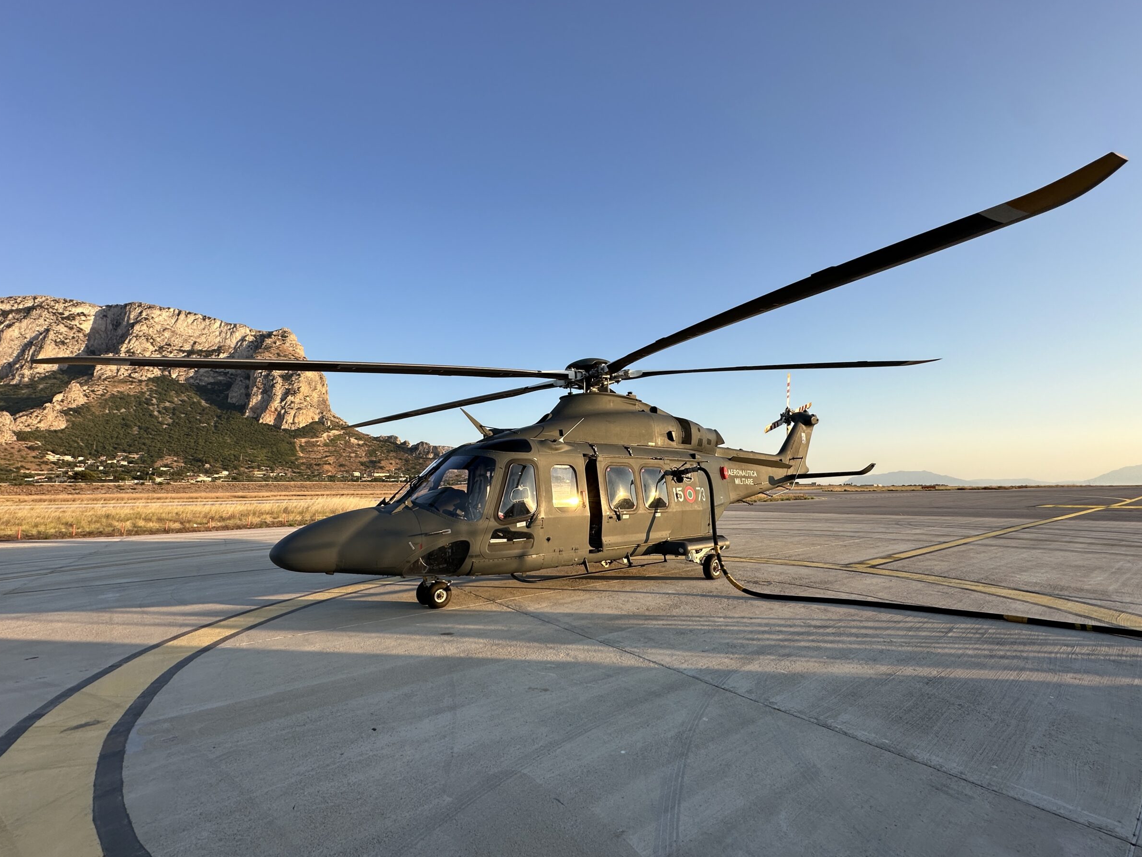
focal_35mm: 15
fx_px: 495
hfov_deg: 98.2
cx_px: 575
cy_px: 447
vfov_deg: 81.7
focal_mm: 2.22
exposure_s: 1/558
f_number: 2.2
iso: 40
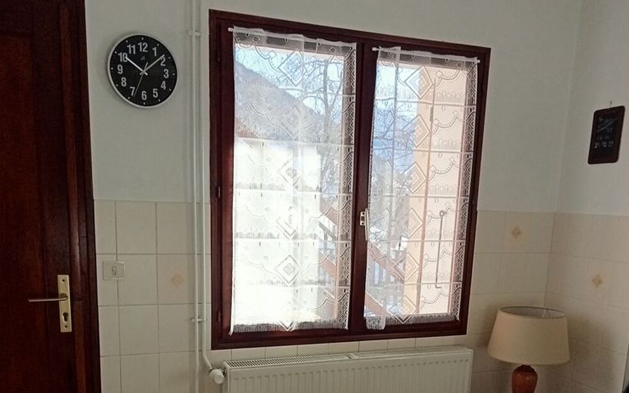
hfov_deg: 49.3
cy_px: 334
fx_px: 686
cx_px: 314
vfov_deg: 30.9
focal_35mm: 40
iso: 100
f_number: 2.2
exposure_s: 1/206
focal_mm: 3.46
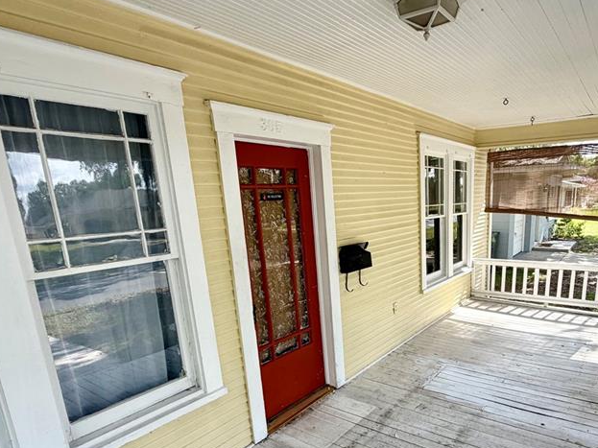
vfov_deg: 57.8
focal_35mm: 23
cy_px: 292
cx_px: 355
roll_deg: +2.0
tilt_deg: -12.2
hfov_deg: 73.2
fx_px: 397
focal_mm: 2.22
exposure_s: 1/319
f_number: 2.2
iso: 50
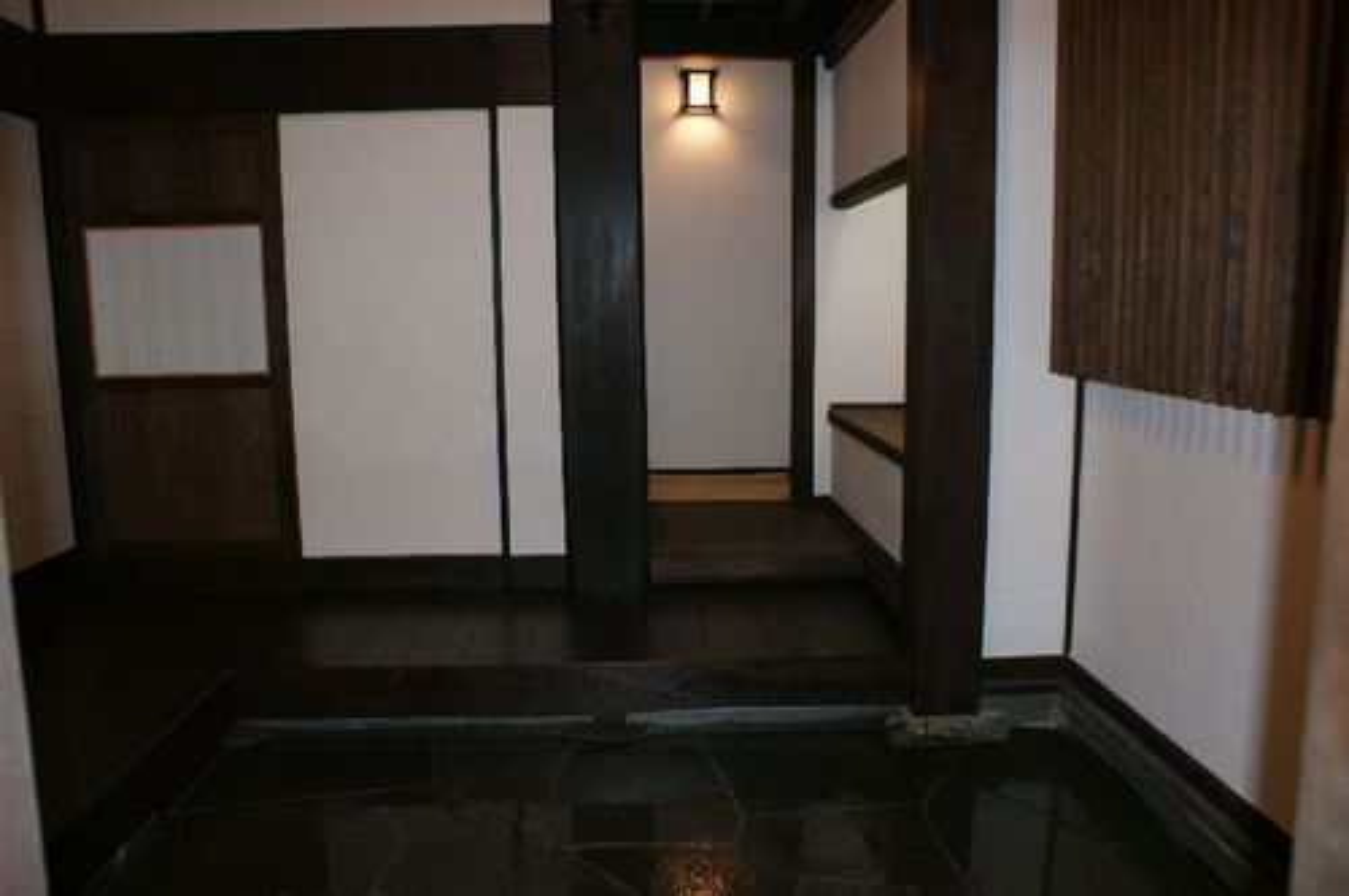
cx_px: 674
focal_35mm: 27
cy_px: 448
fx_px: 1010
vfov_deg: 47.8
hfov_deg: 67.4
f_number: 5.6
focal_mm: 18
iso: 400
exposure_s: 1/60
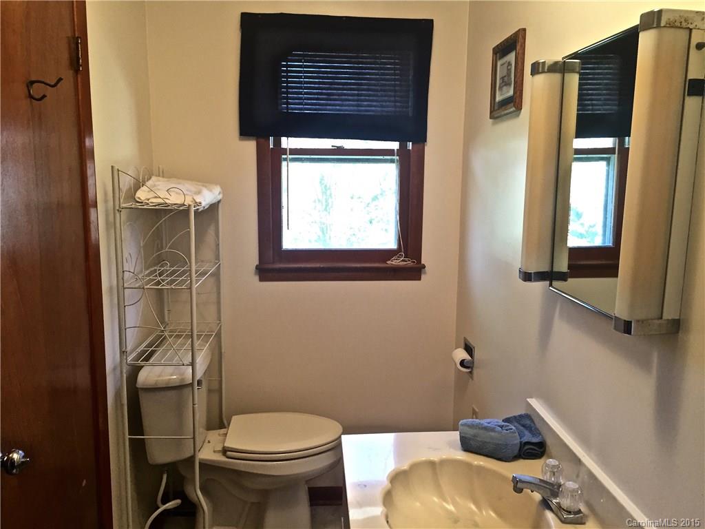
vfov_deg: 48.2
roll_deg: -0.9
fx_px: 591
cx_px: 352
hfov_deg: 61.7
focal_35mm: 29
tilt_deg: -8.0
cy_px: 264
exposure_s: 1/30
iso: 125
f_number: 2.2
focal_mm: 4.15
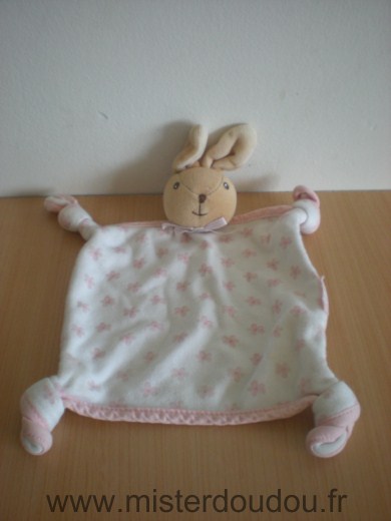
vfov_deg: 49.0
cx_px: 196
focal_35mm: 38
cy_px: 260
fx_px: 572
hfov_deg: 37.7
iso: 200
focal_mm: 6.3
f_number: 3.1
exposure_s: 1/27.2
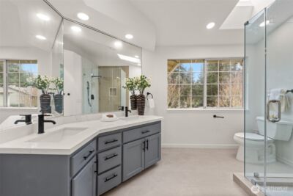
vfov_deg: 81.3
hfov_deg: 104.2
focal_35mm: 14
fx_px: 114
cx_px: 146
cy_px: 98
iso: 320
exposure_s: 1/60
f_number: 7.1
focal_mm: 14
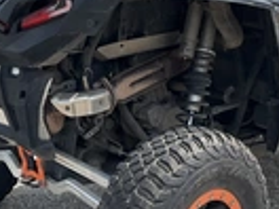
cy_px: 57
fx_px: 709
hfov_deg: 22.2
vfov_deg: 16.7
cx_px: 154
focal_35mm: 88
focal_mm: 3
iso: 25
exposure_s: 1/962
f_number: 1.8
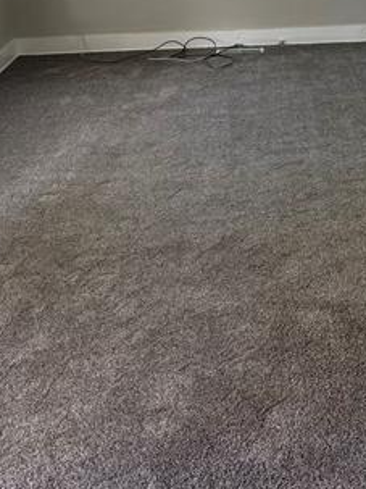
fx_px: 931
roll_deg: +3.1
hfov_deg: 22.2
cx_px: 181
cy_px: 2
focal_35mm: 66
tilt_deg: -10.1
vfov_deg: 27.7
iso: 125
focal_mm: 5.96
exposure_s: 1/113
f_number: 1.6
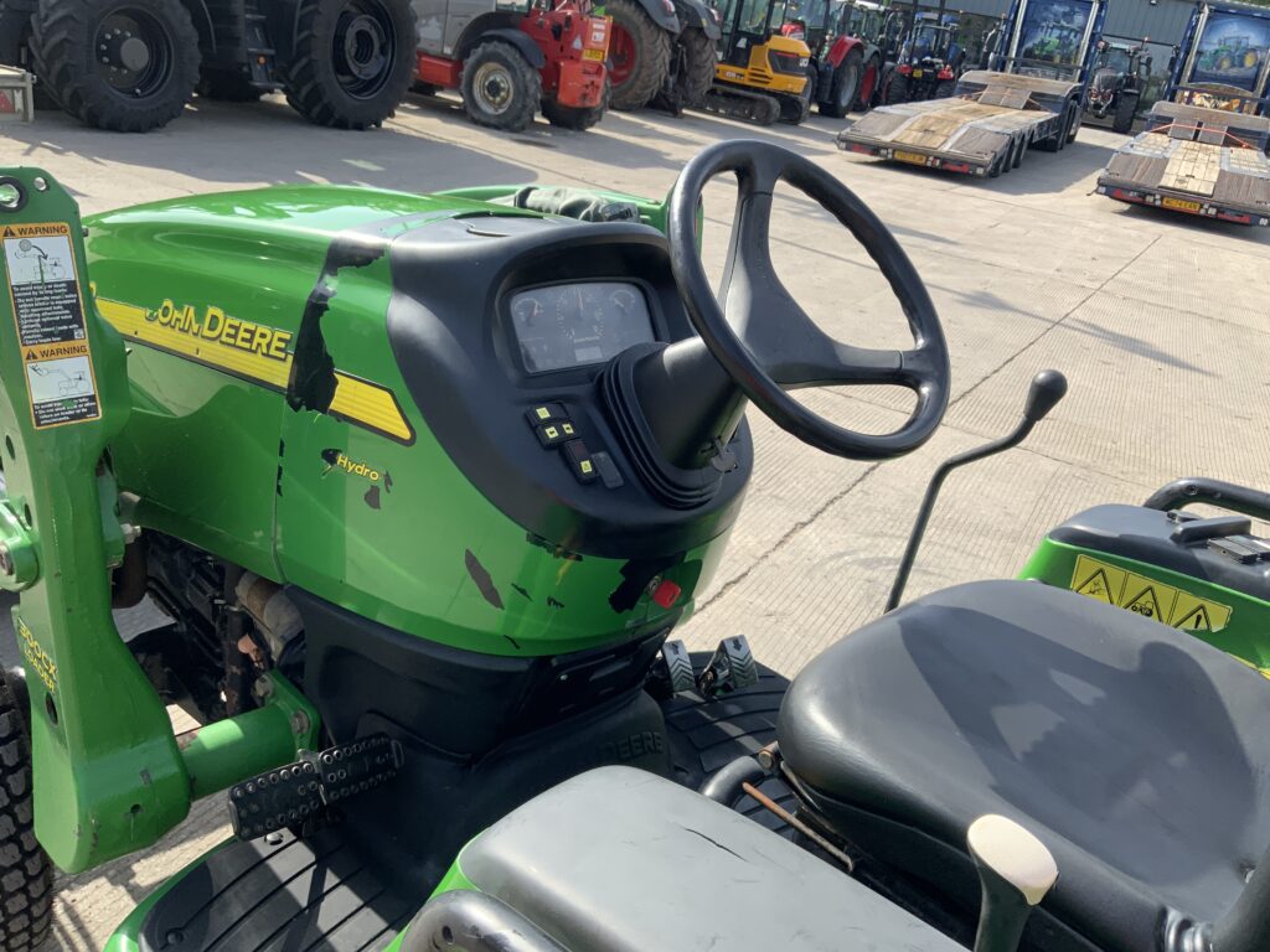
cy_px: 476
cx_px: 635
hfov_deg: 61.7
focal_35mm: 29
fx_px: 1064
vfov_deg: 48.2
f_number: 1.8
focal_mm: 3
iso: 16
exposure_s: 1/599
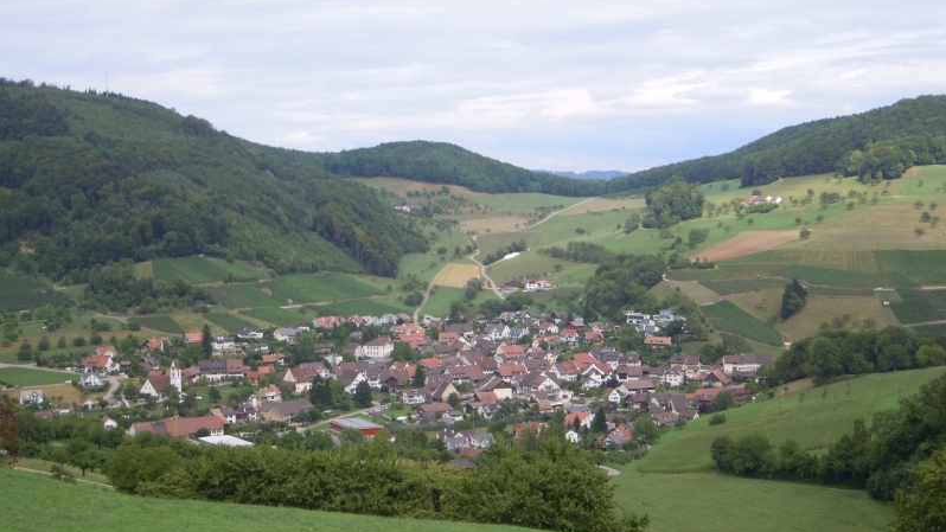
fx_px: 1480
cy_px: 294
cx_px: 473
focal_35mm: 59
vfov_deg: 20.4
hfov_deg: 35.4
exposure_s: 1/800
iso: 100
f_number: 3.7
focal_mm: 9.6
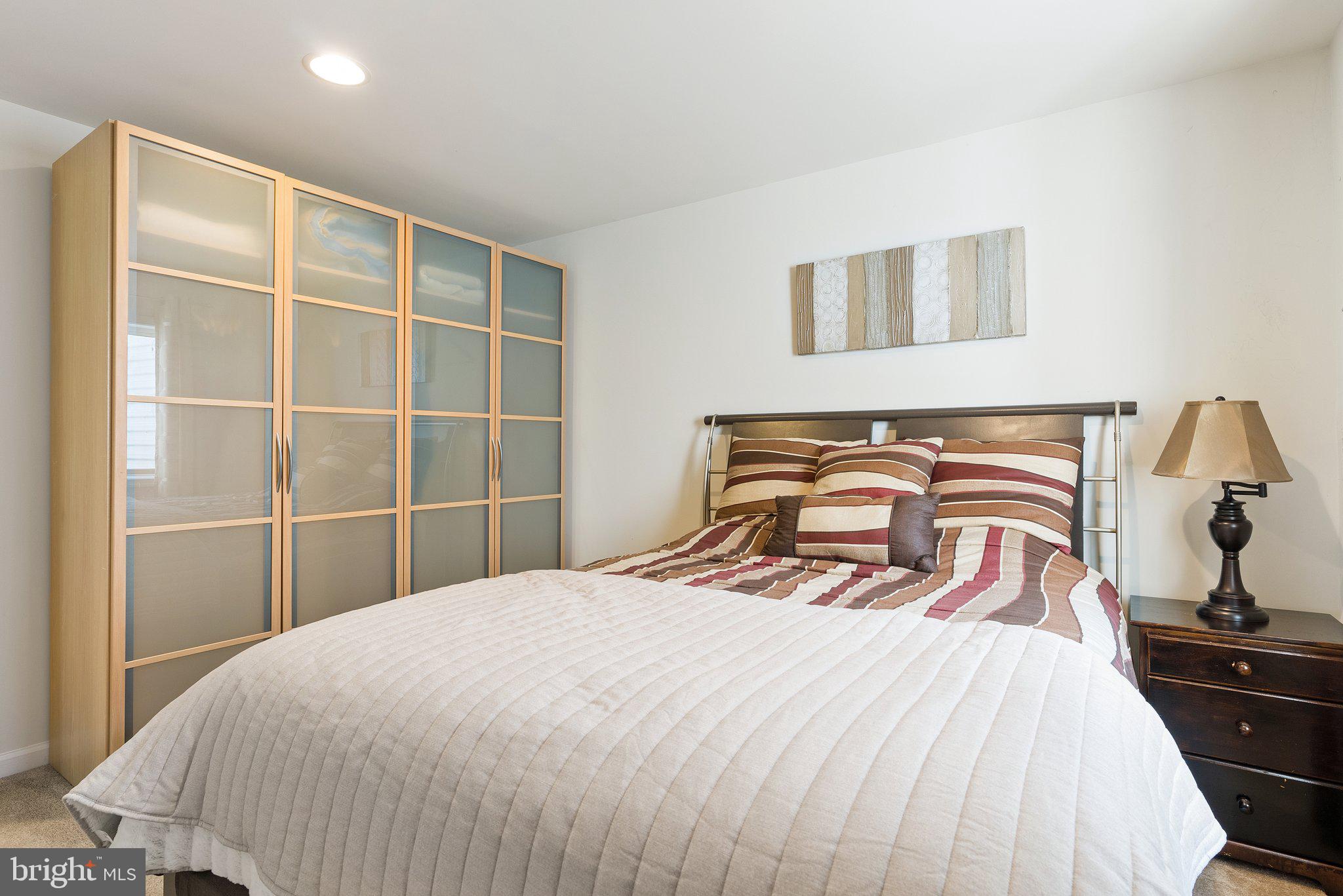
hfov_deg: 93.3
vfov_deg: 70.5
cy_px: 448
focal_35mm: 17
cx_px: 672
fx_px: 634
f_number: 9
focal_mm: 17
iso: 640
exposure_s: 1.3
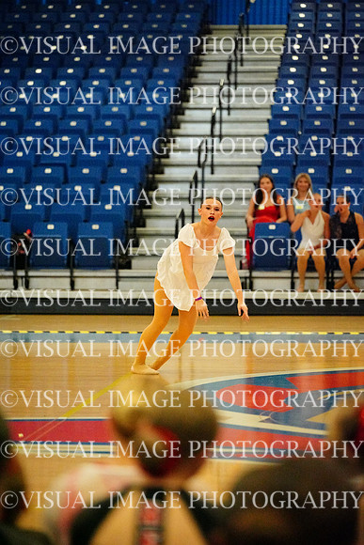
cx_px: 182
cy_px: 272
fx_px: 2273
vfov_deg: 13.7
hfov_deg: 9.2
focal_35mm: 150
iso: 25600
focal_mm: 150
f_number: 2.8
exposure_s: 1/2000
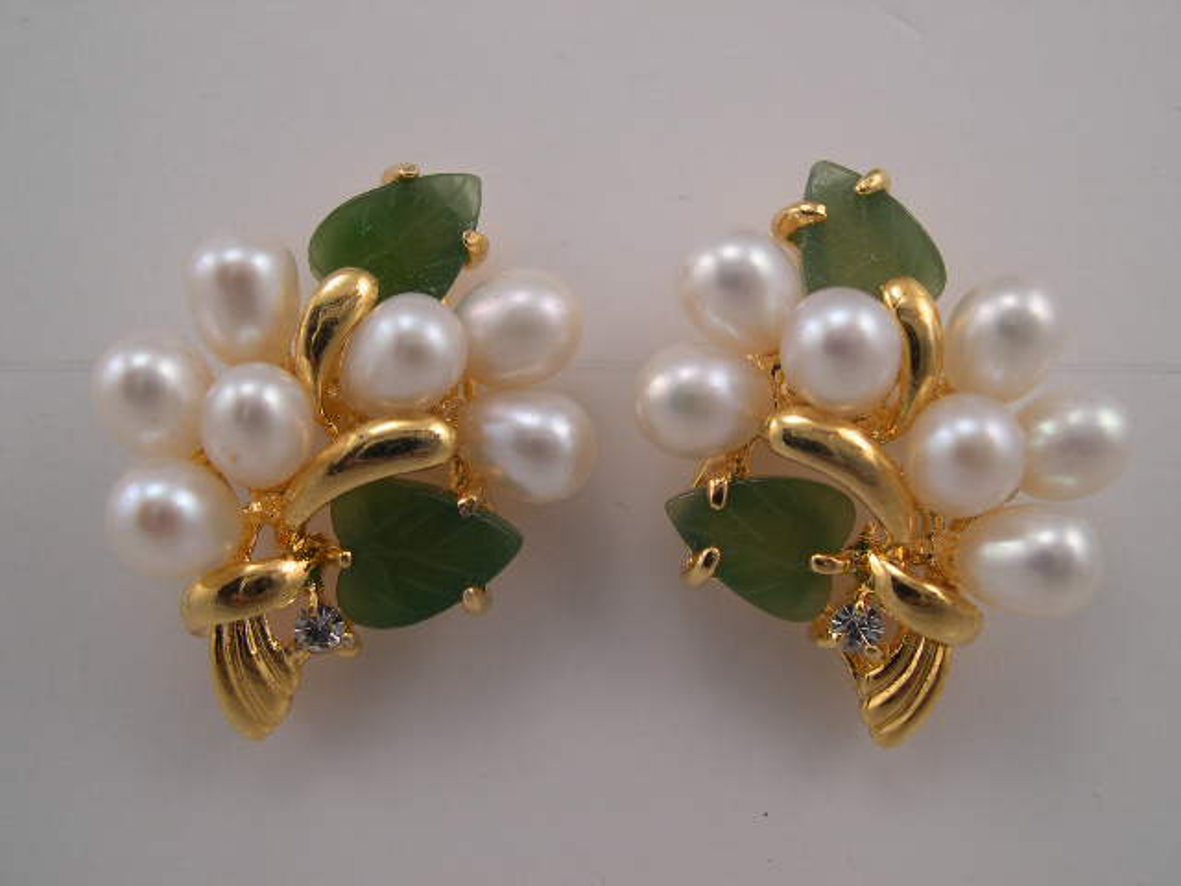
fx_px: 1296
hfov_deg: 49.0
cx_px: 590
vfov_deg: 37.7
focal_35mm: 38
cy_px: 443
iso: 100
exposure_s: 1/148
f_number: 7.6
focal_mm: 8
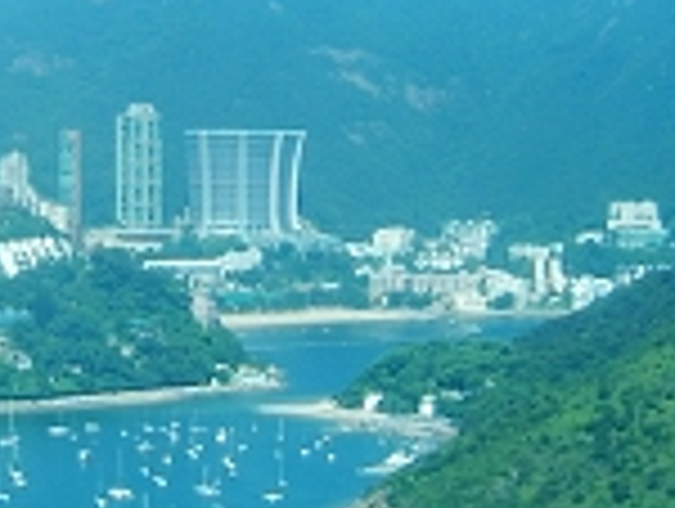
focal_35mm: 124
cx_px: -27
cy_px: 63
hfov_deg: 15.5
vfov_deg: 11.9
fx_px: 2422
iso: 50
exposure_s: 1/148
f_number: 5.6
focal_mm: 8.13
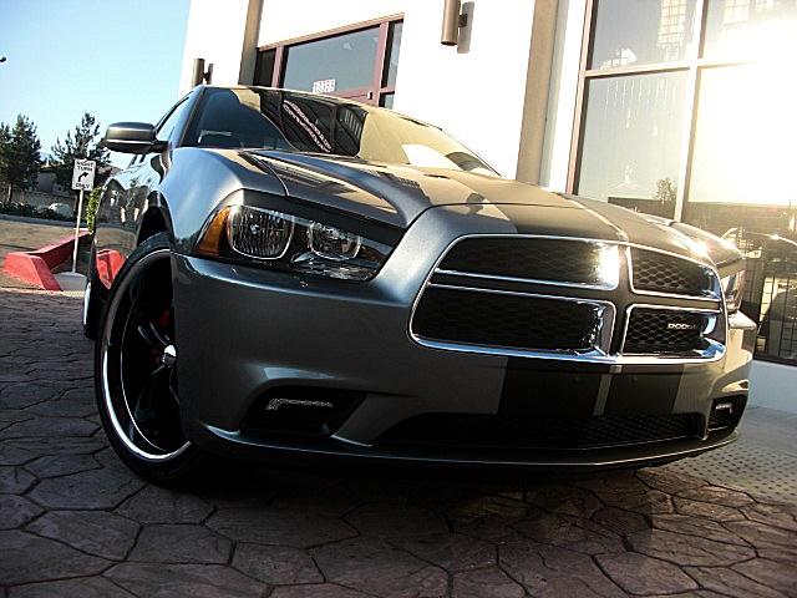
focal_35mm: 36
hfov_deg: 51.4
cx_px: 398
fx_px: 829
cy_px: 299
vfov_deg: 39.7
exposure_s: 1/250
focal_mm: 6.3
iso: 50
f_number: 2.8
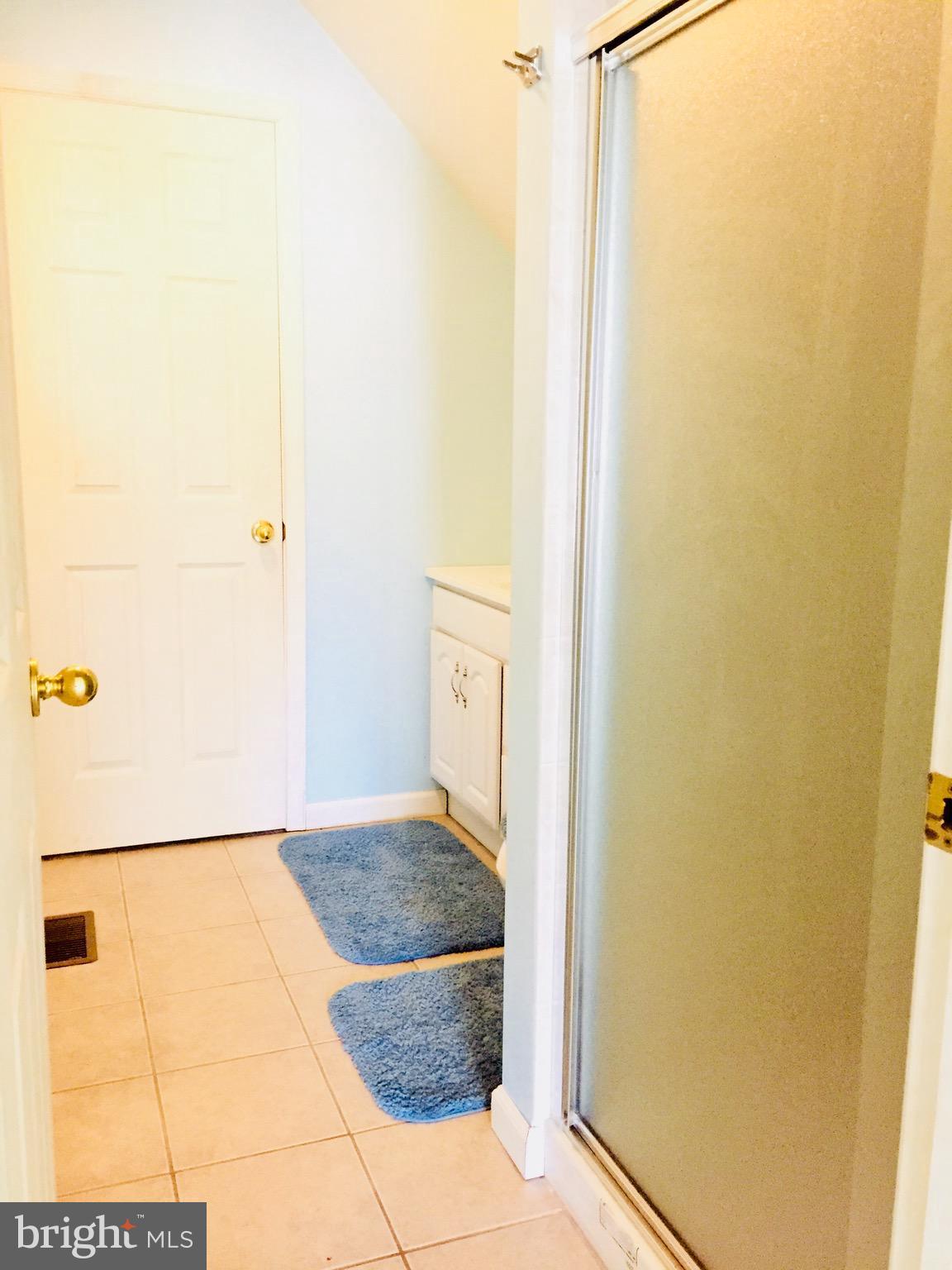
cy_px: 635
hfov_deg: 48.2
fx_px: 1063
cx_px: 476
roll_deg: -0.4
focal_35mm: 29
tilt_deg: -9.3
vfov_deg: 61.7
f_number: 2.2
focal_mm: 4.15
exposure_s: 1/15
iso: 320
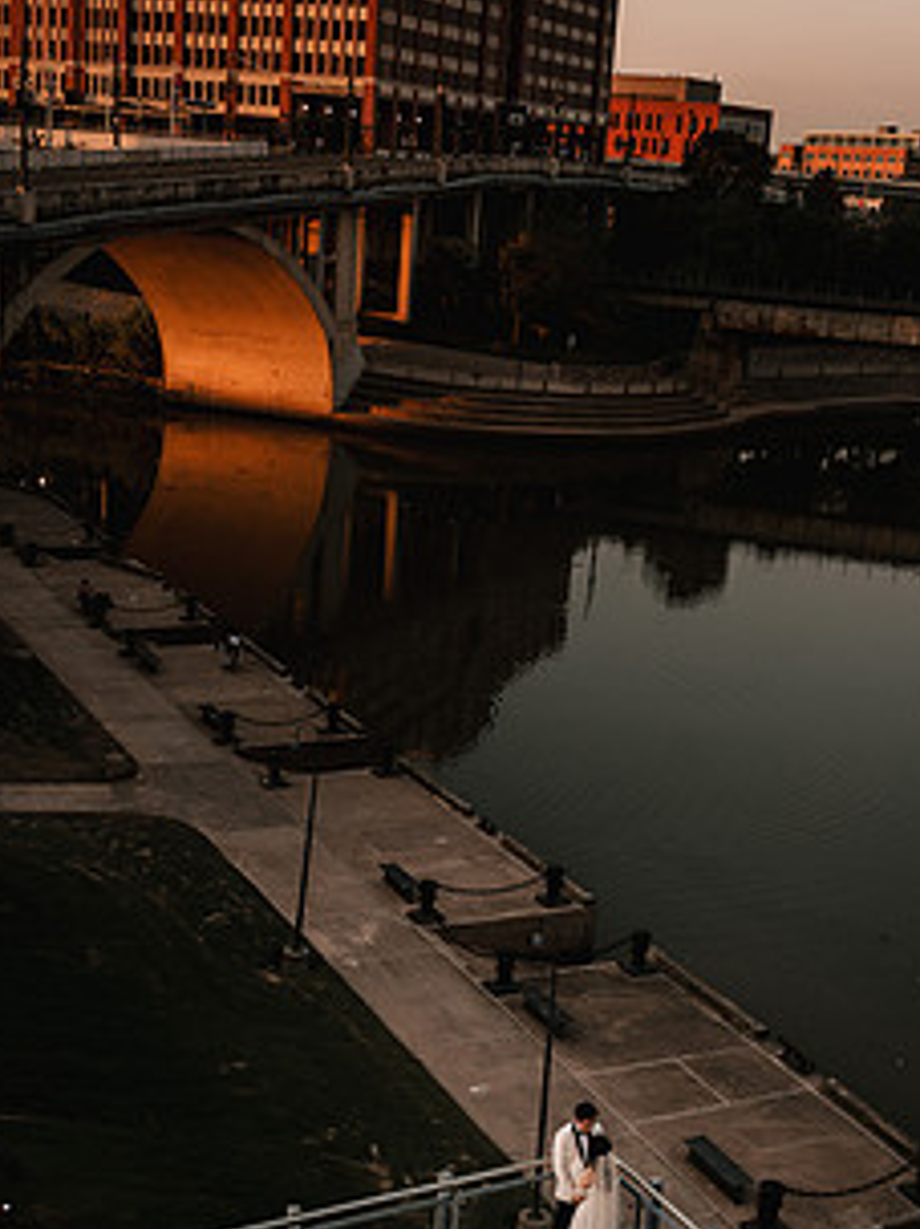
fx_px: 1773
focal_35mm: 50
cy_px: 690
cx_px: 482
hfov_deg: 29.1
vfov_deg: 38.1
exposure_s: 1/200
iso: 64
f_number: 3.5
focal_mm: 35
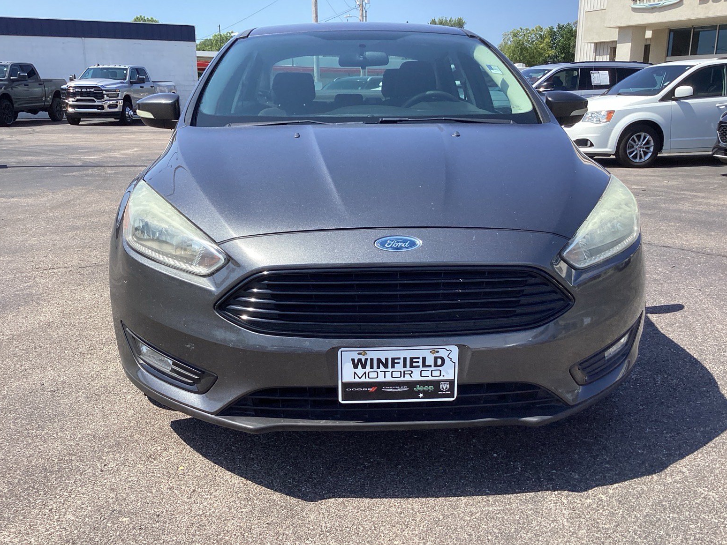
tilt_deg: -14.0
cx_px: 356
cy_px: 275
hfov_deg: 56.8
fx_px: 672
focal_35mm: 32
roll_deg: -1.3
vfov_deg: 44.2
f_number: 2.4
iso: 25
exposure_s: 1/1116
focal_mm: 3.3
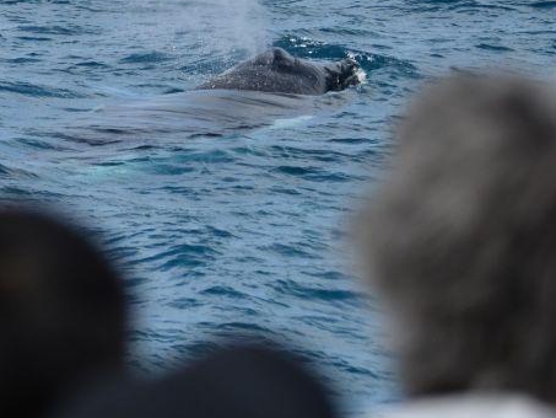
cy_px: 119
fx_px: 3952
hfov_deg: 8.0
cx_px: 195
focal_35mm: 246
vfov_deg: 6.0
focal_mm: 145
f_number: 5
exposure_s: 1/8000
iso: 800
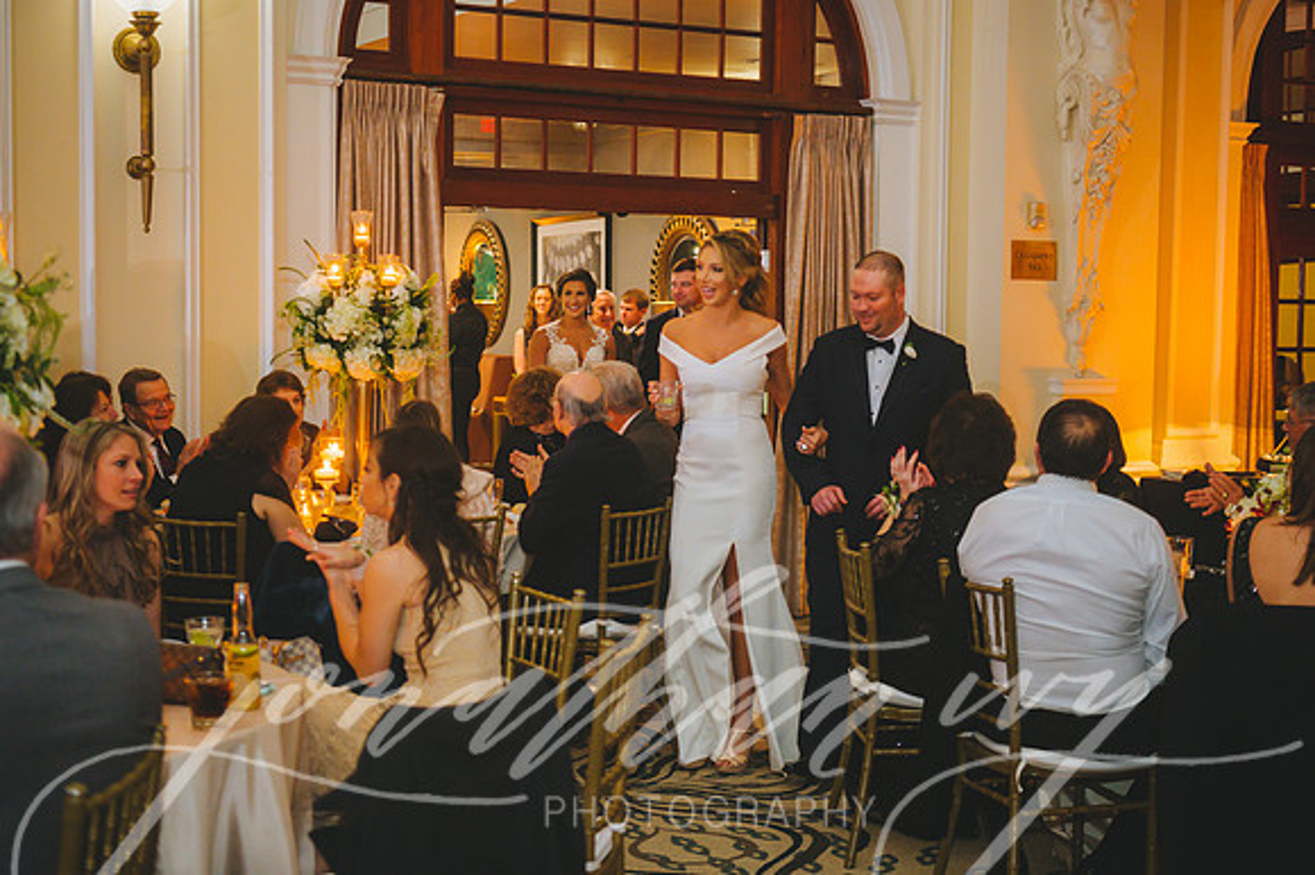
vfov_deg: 27.0
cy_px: 438
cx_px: 658
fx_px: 1825
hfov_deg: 39.6
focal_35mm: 50
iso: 2000
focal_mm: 50
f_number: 2.8
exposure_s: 1/100
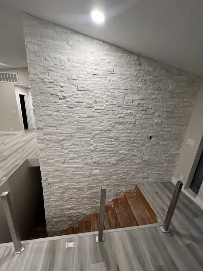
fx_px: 102
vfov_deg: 106.2
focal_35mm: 13
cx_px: 102
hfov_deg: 89.9
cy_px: 136
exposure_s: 1/60
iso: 160
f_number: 1.8
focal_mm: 1.57
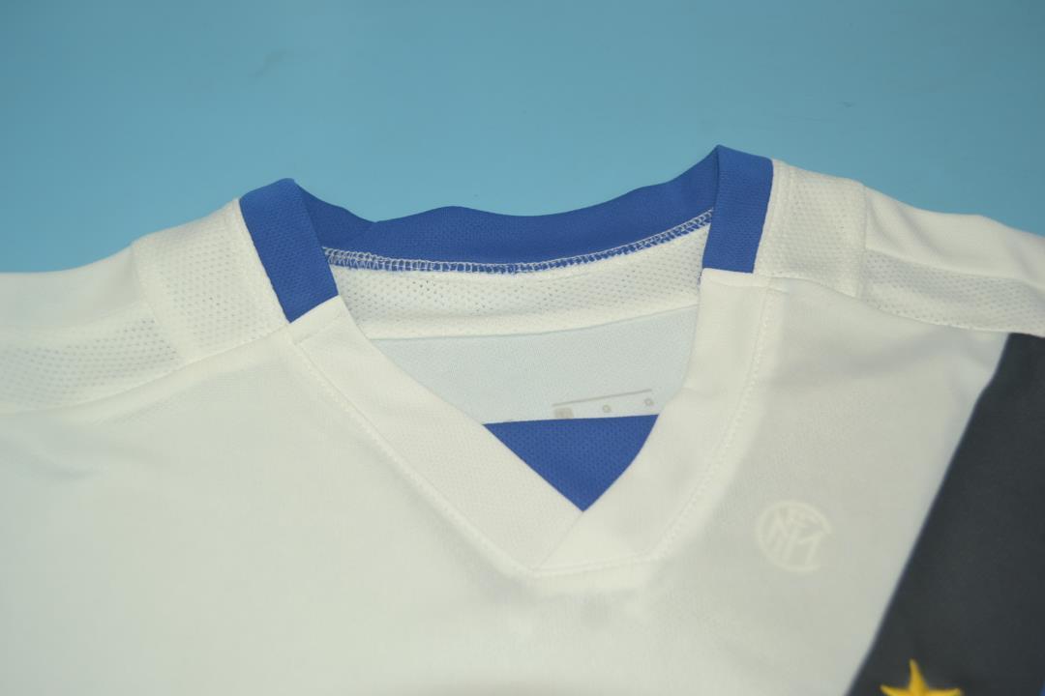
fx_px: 958
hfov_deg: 57.2
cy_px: 348
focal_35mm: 33
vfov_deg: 40.0
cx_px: 522
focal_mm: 22
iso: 200
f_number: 4.5
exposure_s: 1/200
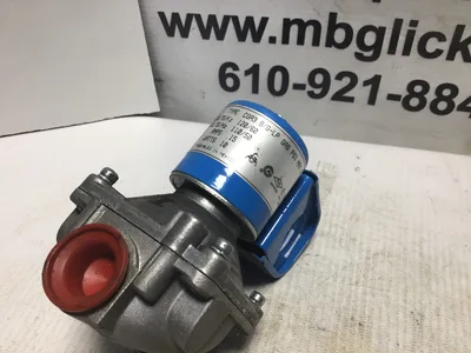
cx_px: 236
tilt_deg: -41.9
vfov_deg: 45.4
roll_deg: +0.0
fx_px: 422
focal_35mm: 31
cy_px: 176
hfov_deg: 58.4
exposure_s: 1/126
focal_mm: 3.3
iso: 25
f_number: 2.4
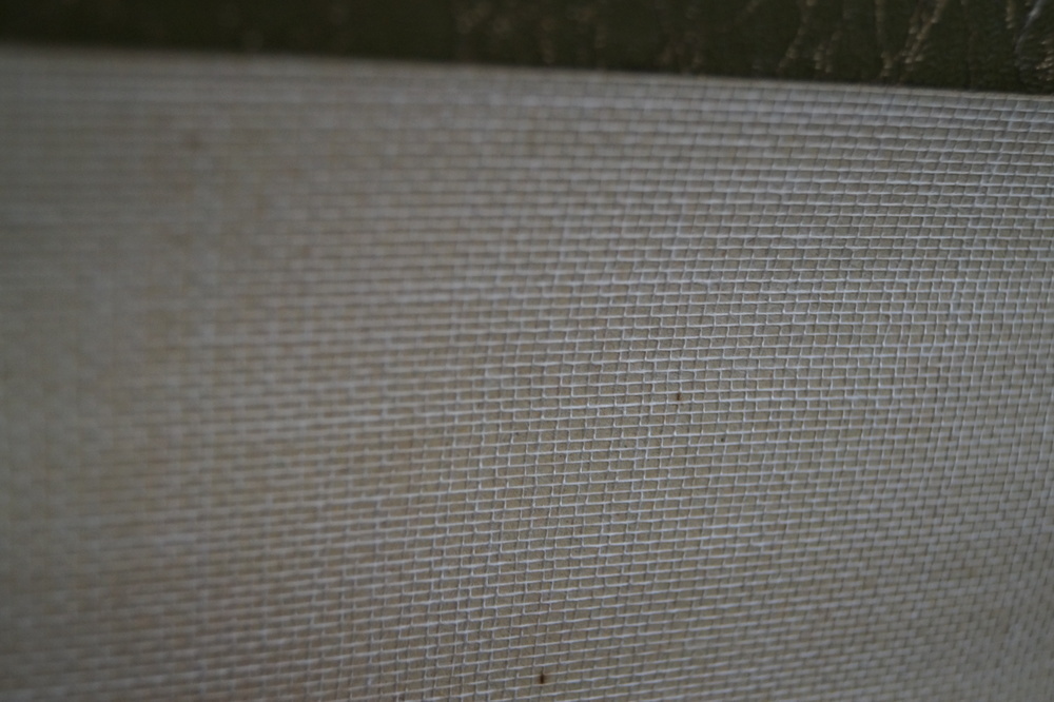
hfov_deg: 37.9
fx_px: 1536
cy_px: 351
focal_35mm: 52
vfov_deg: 25.7
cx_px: 527
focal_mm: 35
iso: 1250
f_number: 5
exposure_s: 1/160
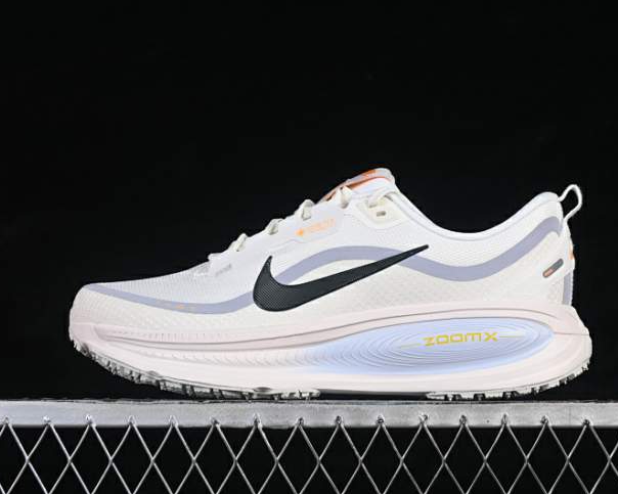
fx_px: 1554
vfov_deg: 18.1
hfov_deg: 22.5
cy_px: 246
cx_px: 333
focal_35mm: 85
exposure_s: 1/80
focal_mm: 50
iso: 160
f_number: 8
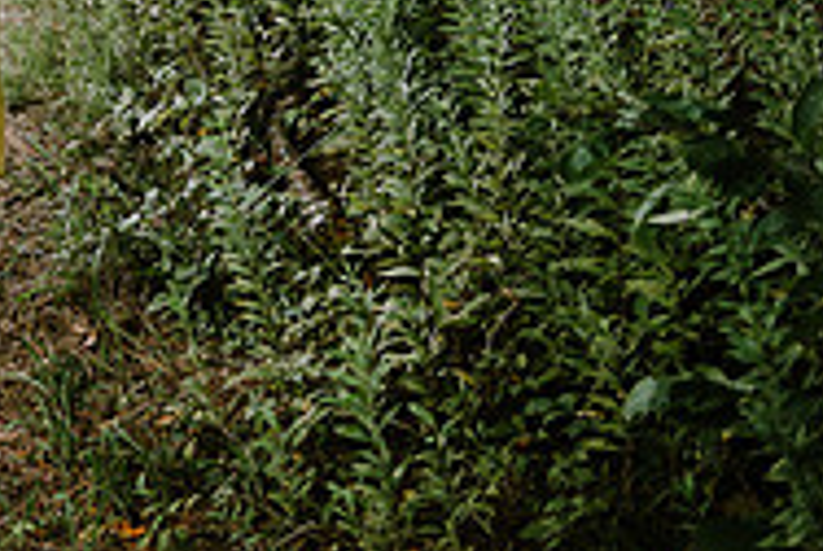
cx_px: -355
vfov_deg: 16.7
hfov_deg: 23.0
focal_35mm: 74
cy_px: -286
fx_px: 1694
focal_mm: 24
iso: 320
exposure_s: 1/250
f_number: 2.2
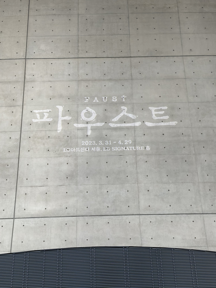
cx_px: 108
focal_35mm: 48
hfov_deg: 30.3
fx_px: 399
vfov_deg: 39.7
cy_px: 144
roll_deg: +2.4
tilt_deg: +37.8
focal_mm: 6.86
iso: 80
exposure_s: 1/254
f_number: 1.78
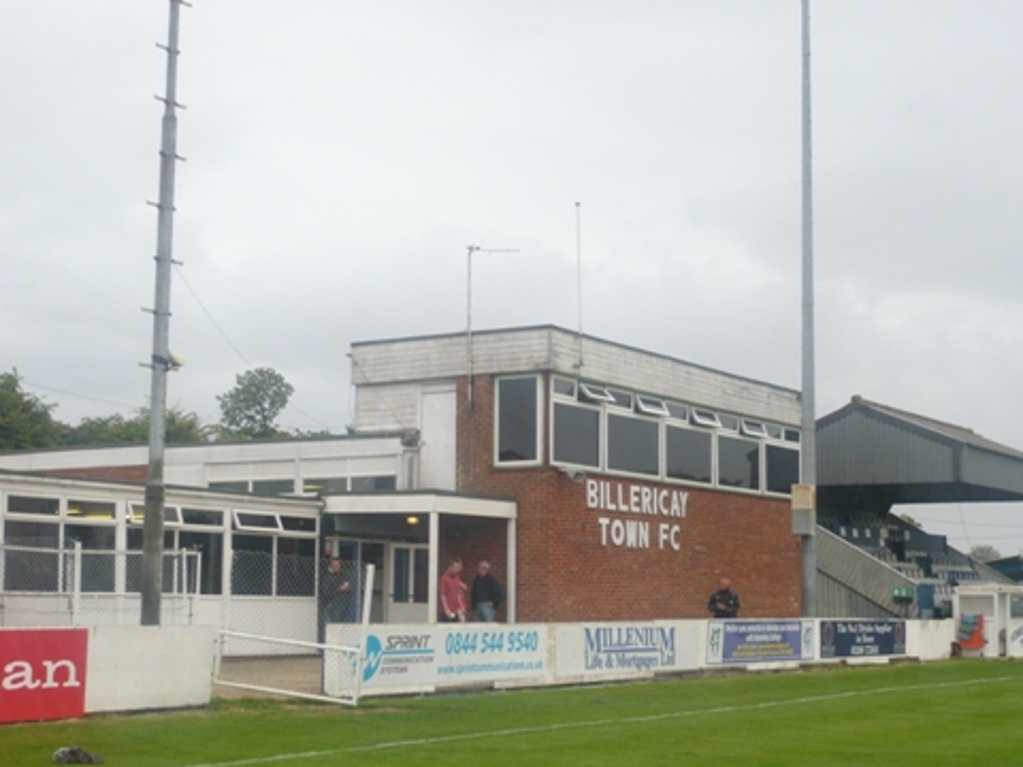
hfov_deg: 32.2
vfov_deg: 24.4
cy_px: 411
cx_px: 550
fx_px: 1773
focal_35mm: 60
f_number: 3.7
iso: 100
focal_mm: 7.9
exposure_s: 1/100
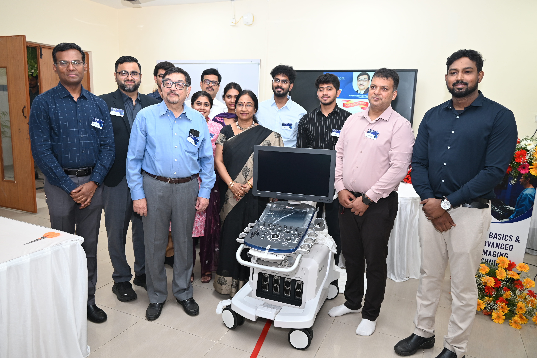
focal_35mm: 28
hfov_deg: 66.4
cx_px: 268
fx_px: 410
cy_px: 179
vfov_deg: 47.2
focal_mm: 27.5
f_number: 4.2
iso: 500
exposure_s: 1/60
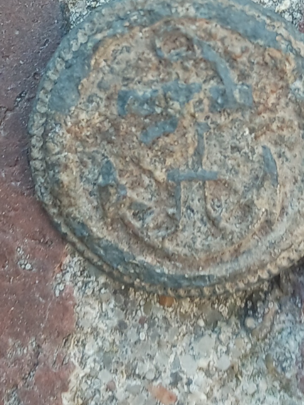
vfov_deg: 42.8
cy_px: 170
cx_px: 198
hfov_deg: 32.7
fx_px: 515
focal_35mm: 44
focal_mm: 4
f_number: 1.8
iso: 50
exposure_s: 1/50.3
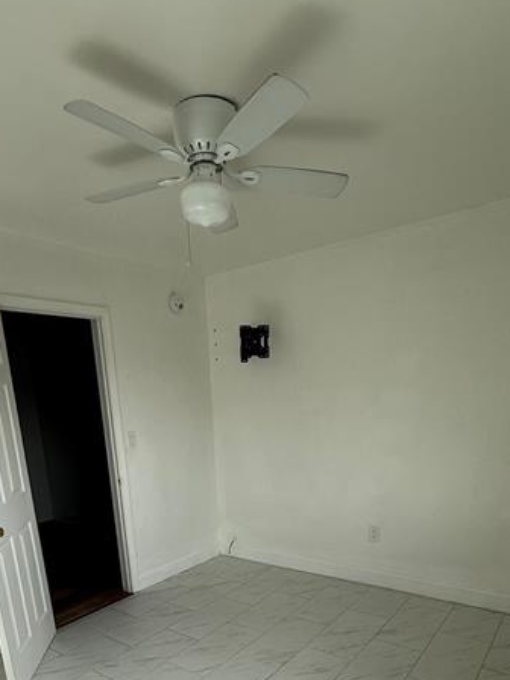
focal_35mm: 24
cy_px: 540
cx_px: 226
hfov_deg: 56.7
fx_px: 471
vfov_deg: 65.4
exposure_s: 1/195
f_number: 2.2
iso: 50
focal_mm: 2.22
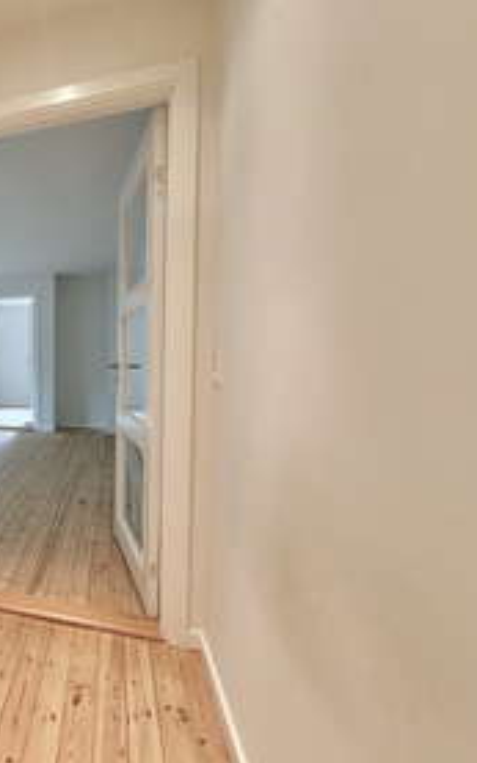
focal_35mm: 20
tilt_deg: -2.8
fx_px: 416
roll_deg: +0.8
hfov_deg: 46.1
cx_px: -34
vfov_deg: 85.1
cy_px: 383
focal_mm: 2.22
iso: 250
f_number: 2.2
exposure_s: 1/50
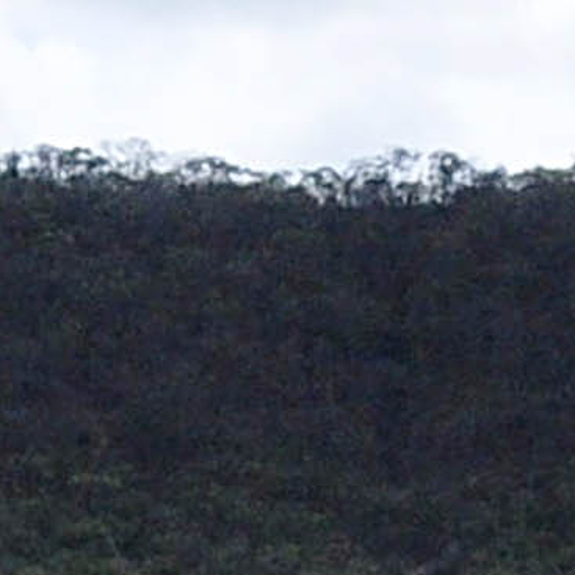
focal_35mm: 357
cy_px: 1915
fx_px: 6709
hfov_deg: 4.8
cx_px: -577
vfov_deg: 4.6
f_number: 11
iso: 640
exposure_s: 1/500
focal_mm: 24
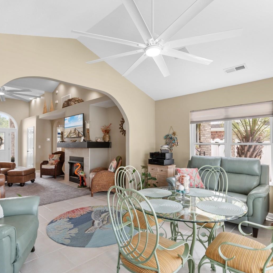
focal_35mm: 20
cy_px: 141
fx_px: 178
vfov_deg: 74.8
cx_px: 132
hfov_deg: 74.8
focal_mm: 10
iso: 100
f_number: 4.5
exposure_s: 1/25
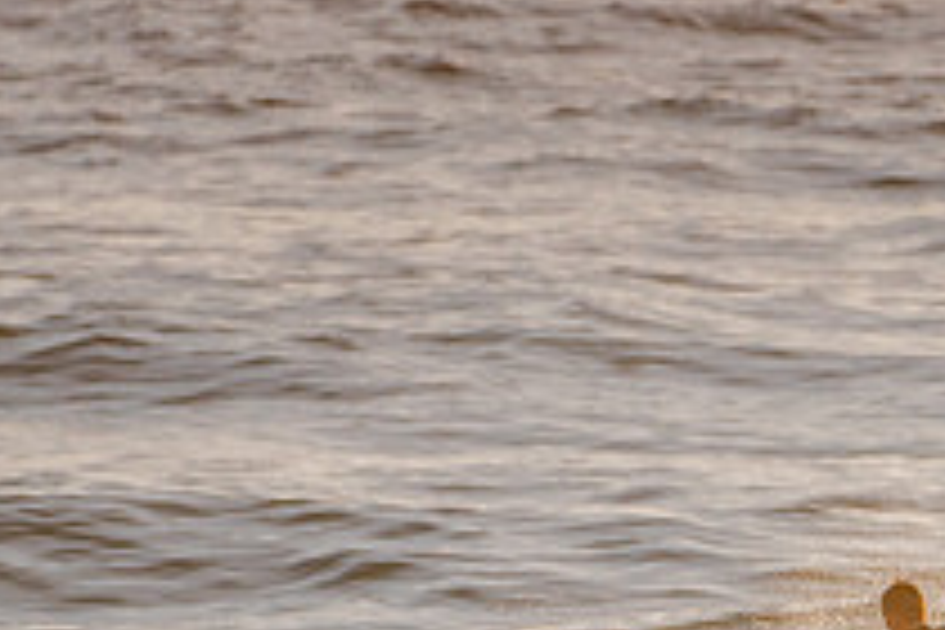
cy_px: 800
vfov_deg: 0.8
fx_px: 44490
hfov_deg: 1.2
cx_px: 859
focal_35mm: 1695
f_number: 5.6
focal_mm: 500
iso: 360
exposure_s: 1/2000
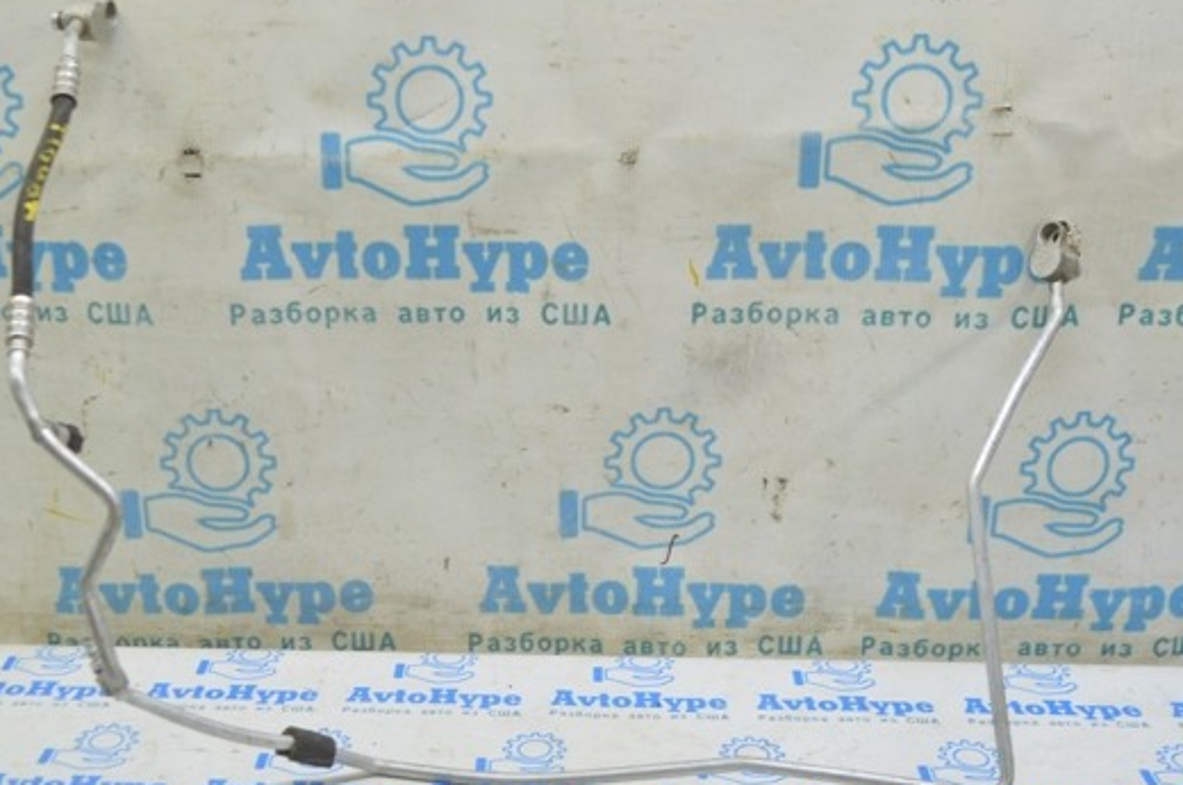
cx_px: 494
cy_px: 383
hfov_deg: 41.0
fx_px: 1575
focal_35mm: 48
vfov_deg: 28.0
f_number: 5.6
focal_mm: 26
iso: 400
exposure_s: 1/20
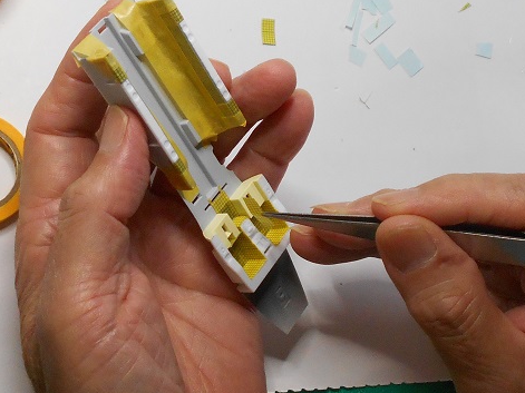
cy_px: 169
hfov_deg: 52.6
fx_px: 531
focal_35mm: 35
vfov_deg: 40.6
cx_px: 284
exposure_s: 1/250
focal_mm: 5.1
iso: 250
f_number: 3.4
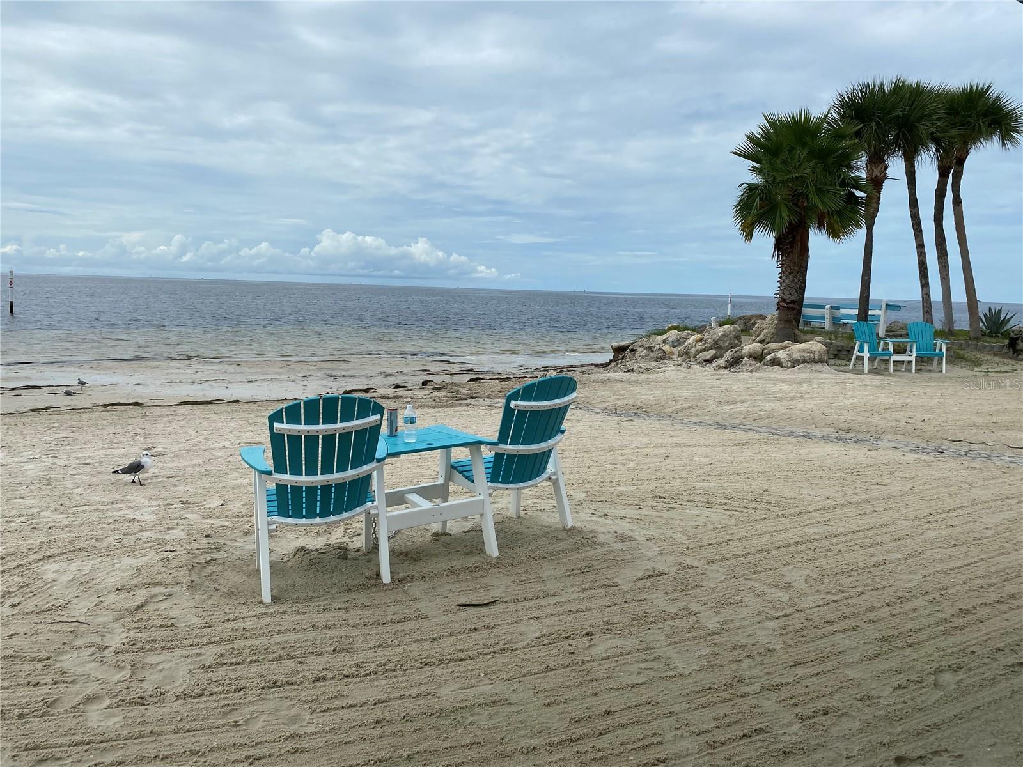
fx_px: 768
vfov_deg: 53.1
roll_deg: -1.8
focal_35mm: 26
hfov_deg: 67.3
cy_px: 384
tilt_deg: -6.8
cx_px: 512
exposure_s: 1/6061
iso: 32
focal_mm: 4.25
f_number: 1.8
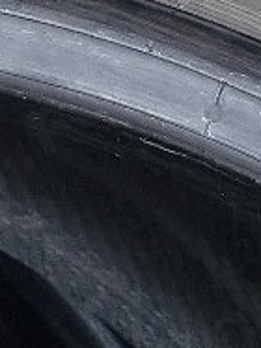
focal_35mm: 164
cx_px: -446
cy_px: -191
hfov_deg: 8.1
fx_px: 1651
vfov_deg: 11.5
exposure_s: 1/100
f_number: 1.8
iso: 50
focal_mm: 5.54
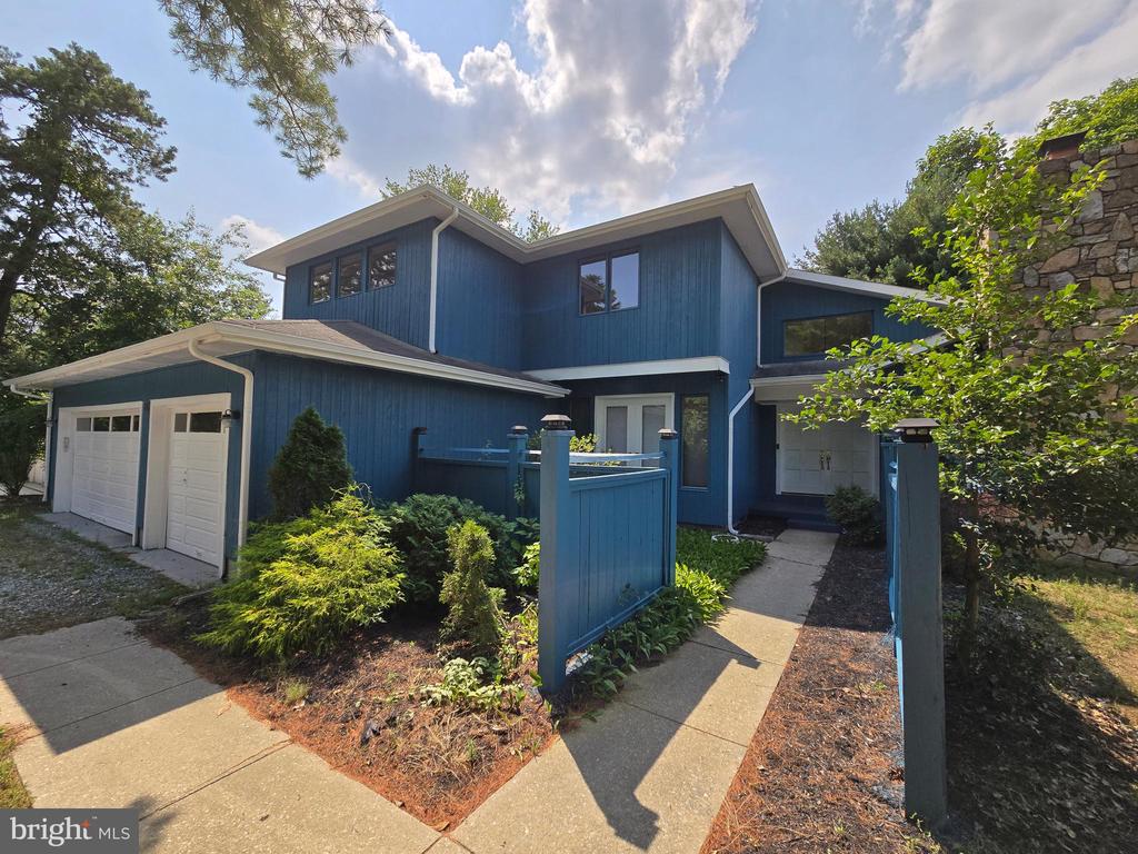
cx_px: 569
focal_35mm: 13
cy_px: 427
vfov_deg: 89.9
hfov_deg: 106.2
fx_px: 427
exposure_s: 1/2259
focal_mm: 2.2
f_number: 2.2
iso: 50
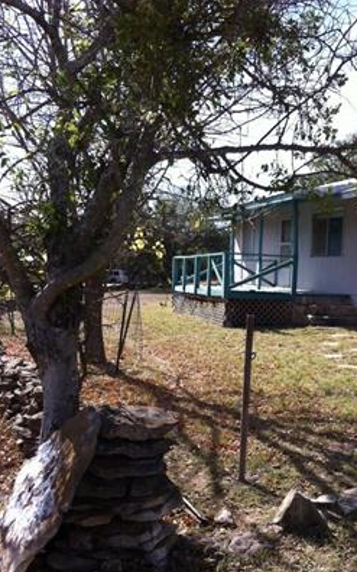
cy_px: 316
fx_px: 700
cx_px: 217
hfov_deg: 28.5
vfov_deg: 44.3
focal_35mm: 45
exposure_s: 1/559
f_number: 2.8
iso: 80
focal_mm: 3.85
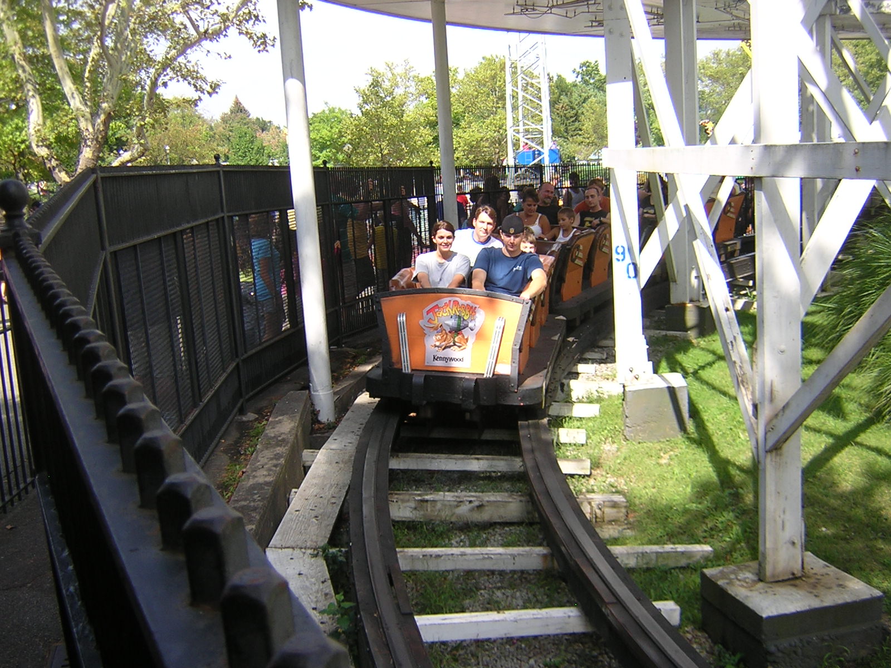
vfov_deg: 39.7
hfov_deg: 51.4
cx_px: 446
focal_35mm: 36
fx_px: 927
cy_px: 334
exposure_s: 1/453
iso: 100
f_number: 2.6
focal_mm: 4.7
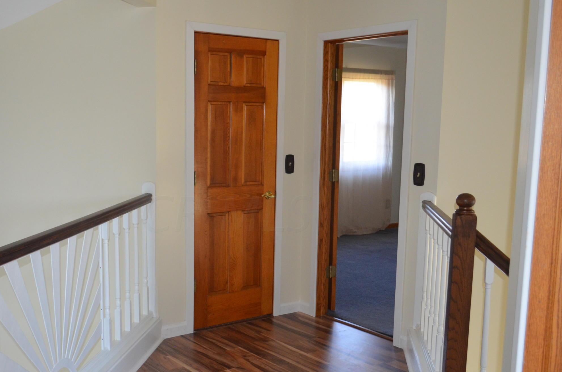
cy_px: 214
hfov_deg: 47.2
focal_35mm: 41
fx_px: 639
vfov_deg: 32.4
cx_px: 226
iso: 800
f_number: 3.5
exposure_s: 1/60
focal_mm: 18
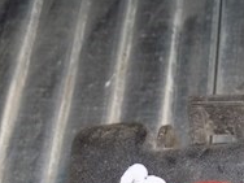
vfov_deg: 12.2
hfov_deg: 16.3
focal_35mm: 116
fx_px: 818
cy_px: 262
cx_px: 289
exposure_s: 1/30
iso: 200
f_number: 3.4
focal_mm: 6.1
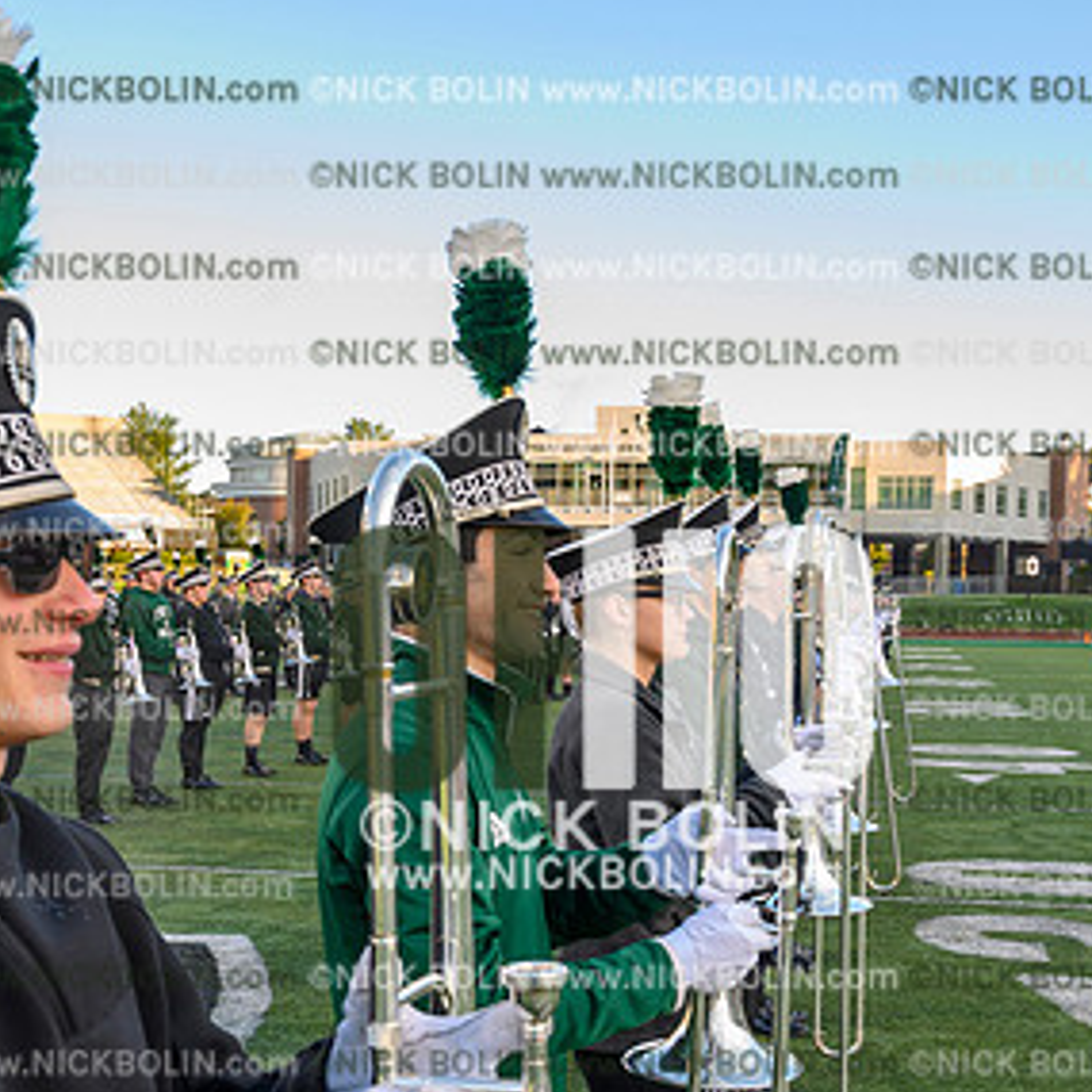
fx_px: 1820
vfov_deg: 33.2
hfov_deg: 33.4
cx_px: 602
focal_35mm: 51
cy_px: 709
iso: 320
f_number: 9
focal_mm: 29.5
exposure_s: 1/60
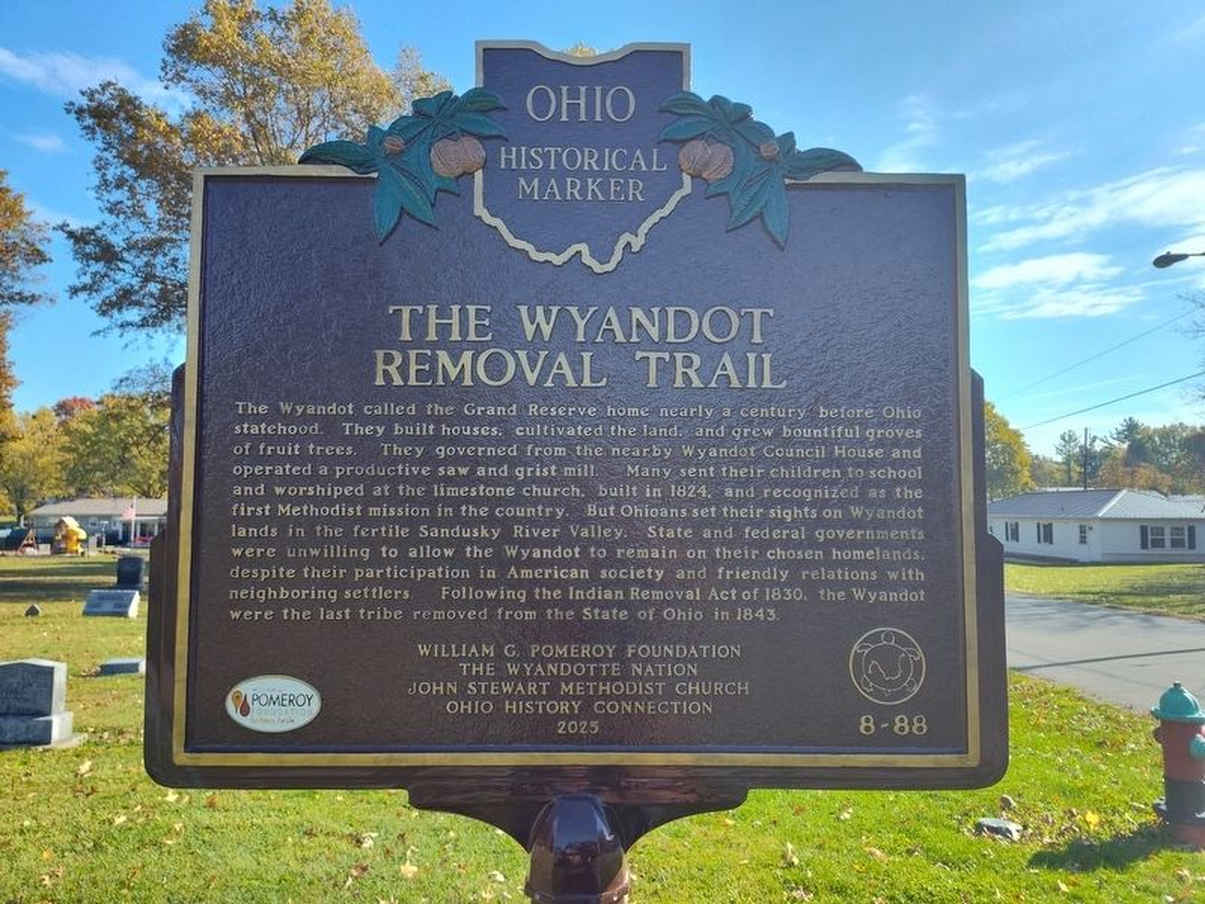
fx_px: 801
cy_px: 452
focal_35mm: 23
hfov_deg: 73.9
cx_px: 602
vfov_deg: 58.9
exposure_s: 1/720
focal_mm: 5.56
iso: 100
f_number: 1.8
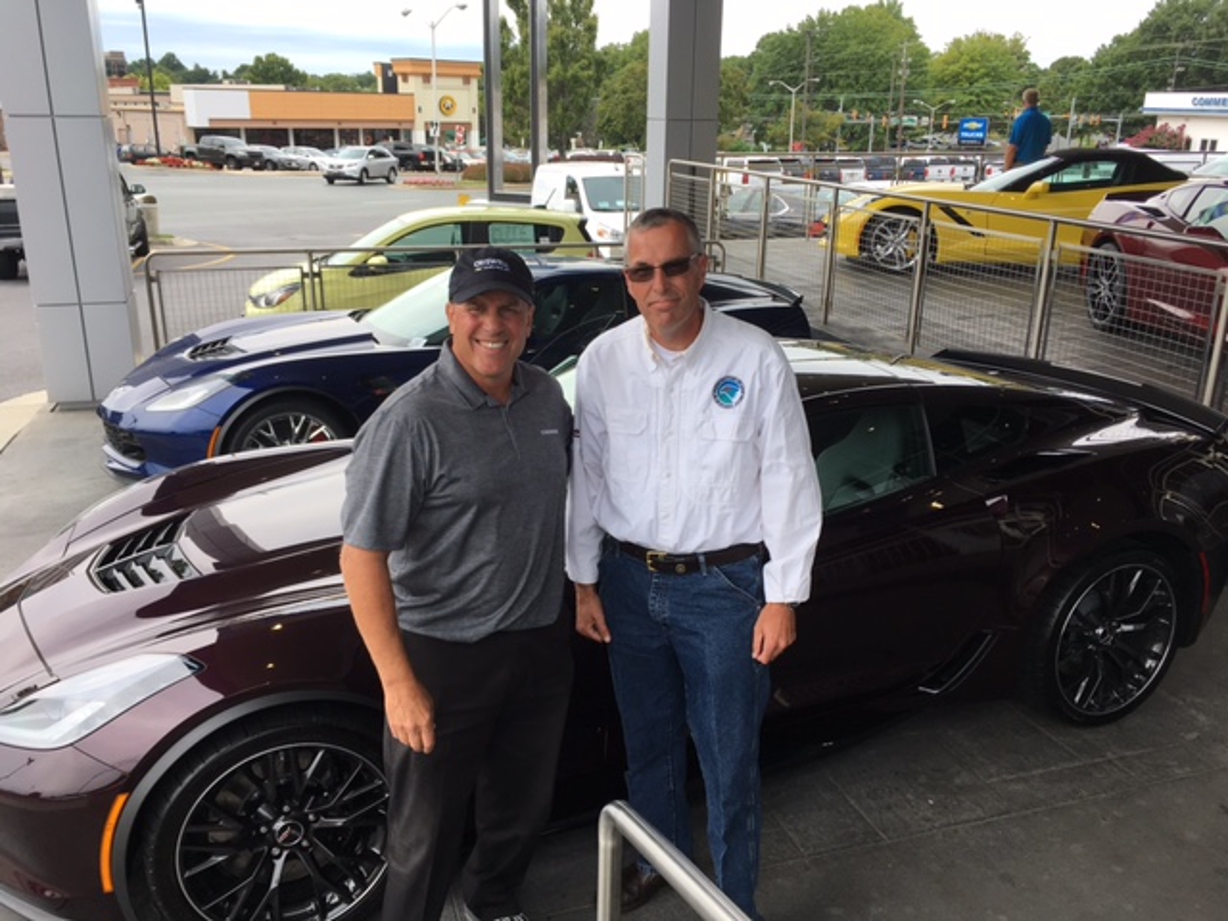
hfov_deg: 61.7
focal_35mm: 29
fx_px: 1029
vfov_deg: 48.2
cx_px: 614
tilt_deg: -18.5
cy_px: 460
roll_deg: -1.2
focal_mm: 4.15
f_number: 2.2
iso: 25
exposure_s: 1/349
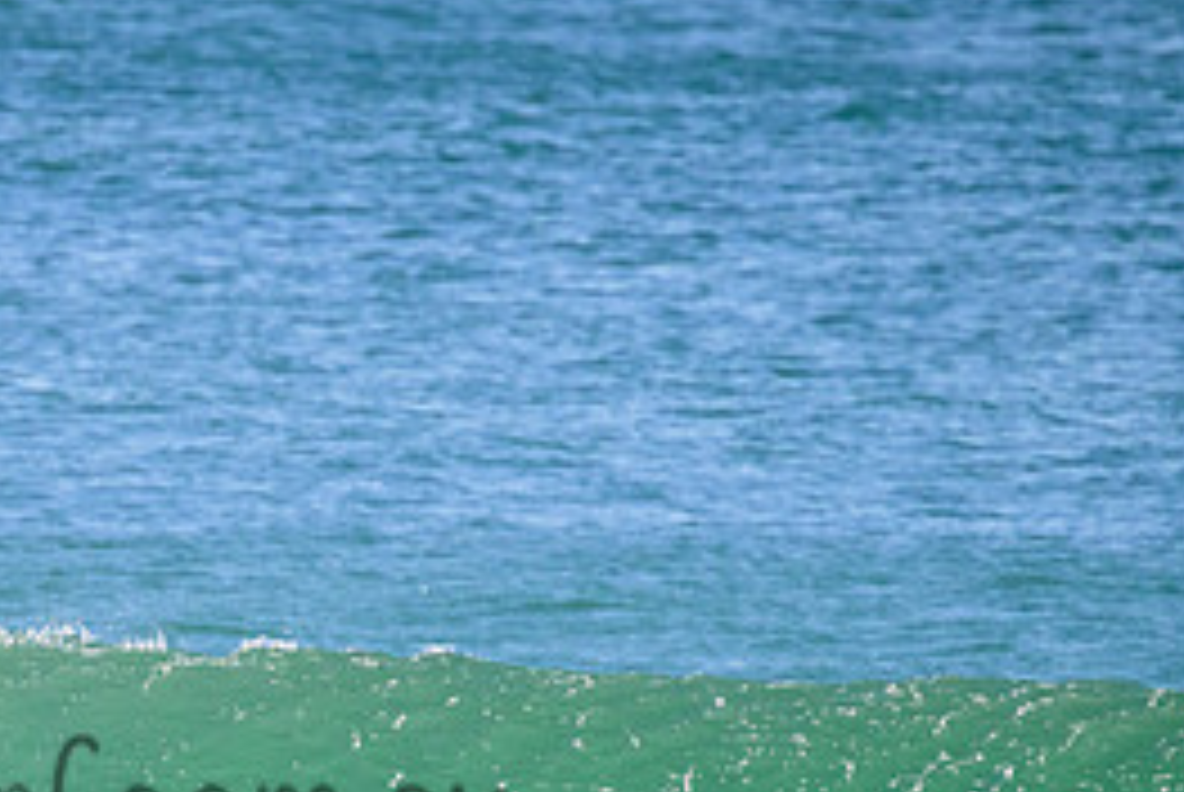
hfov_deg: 1.2
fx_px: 58014
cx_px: 32
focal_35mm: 1762
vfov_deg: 0.8
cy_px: 767
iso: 1800
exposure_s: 1/2000
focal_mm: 800
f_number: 11
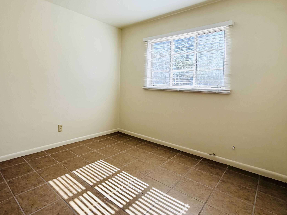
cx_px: 107
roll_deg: -1.8
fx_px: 166
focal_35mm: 20
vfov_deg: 65.3
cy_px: 84
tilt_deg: -0.1
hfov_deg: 80.2
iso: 40
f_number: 2.2
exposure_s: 1/204
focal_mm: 2.22
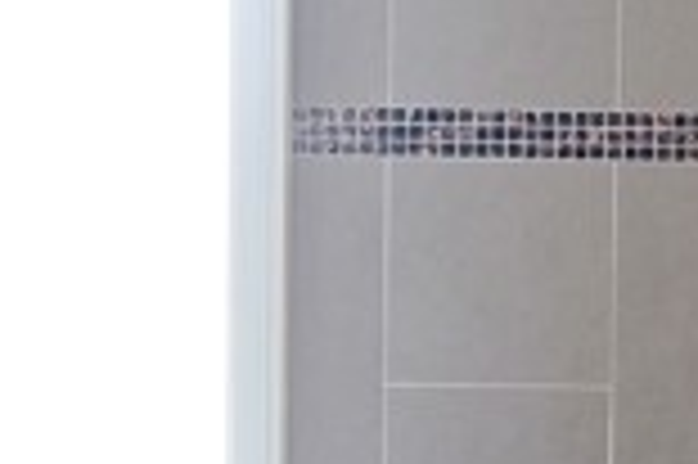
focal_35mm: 93
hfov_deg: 21.4
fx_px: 1801
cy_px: 671
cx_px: 635
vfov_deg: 13.9
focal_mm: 16
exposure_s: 1/30
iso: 640
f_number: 4
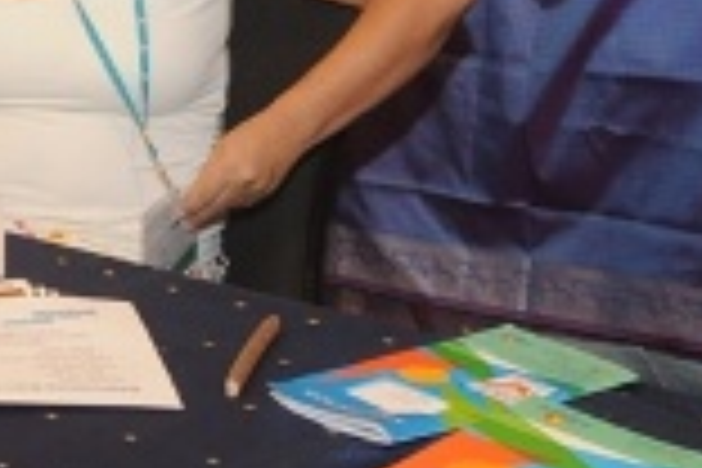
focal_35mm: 135
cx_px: 45
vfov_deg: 9.9
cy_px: -205
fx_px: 2632
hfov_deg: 15.0
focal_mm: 22
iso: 800
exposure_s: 1/80
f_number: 3.5
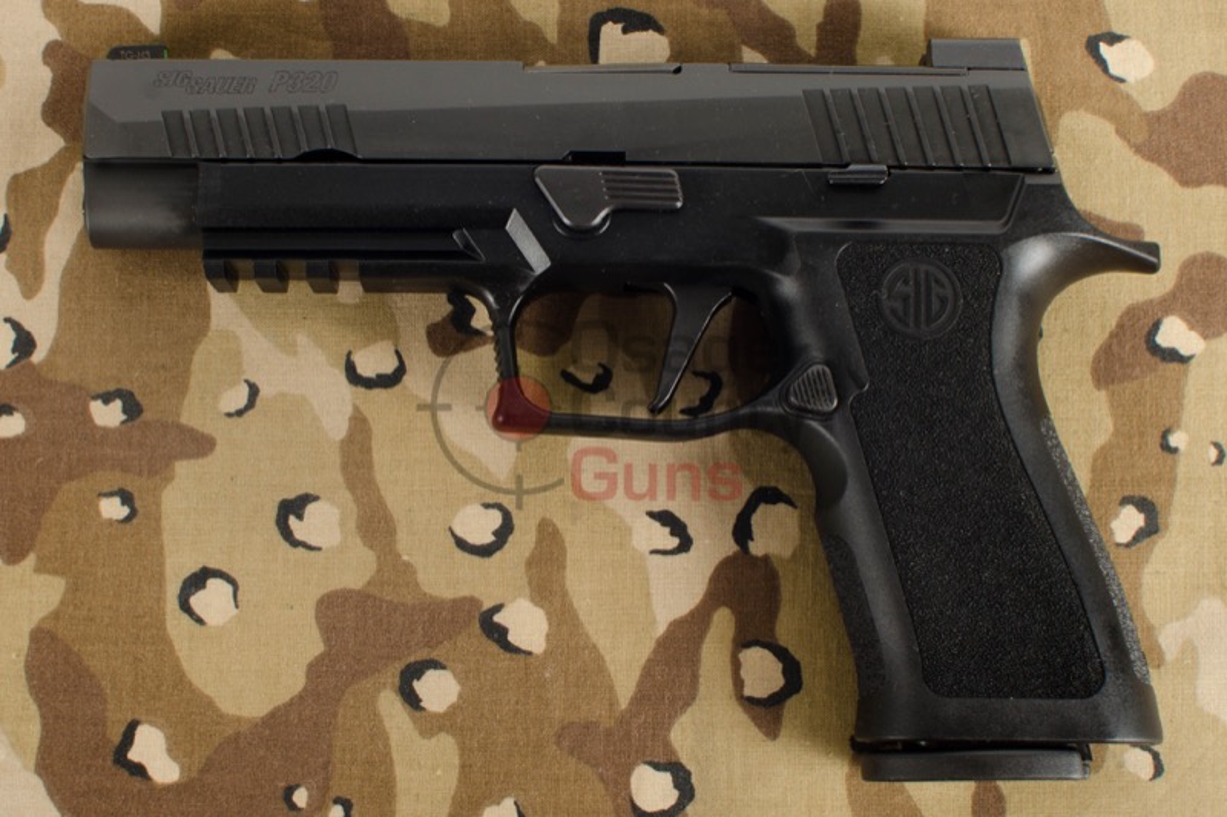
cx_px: 614
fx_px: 1789
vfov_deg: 25.7
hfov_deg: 37.9
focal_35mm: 52
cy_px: 408
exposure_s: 1/200
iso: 200
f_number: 9
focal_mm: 35
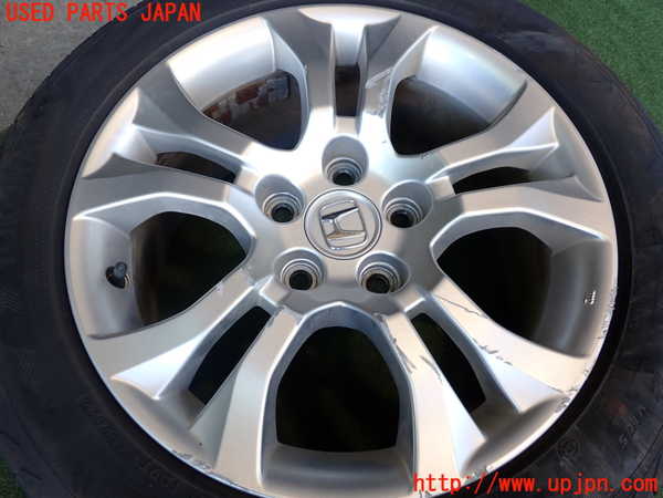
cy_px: 249
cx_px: 332
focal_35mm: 30
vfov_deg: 46.8
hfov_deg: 60.0
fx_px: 575
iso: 200
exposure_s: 1/125
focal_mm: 5.4
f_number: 2.3
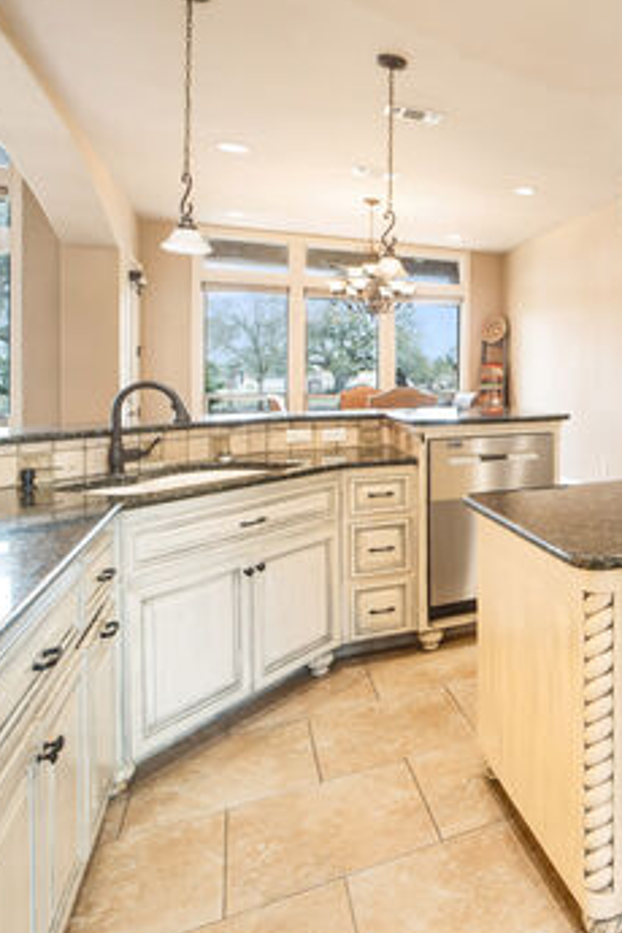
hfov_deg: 38.7
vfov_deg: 68.8
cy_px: 383
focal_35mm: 26
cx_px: 719
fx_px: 674
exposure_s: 1/2
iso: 160
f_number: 8
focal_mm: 14
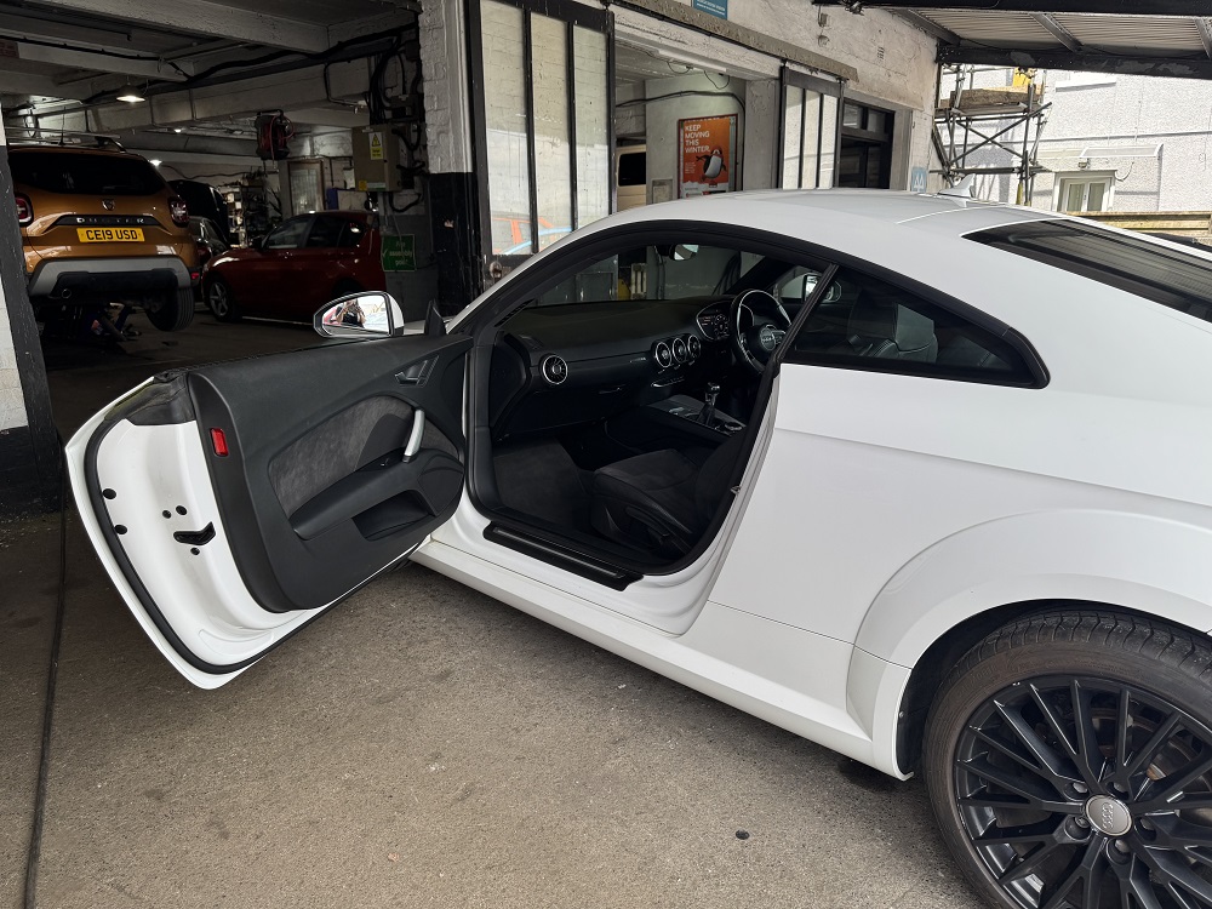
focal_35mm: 24
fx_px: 840
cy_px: 454
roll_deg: +0.6
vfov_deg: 56.8
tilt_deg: -14.3
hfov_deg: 71.6
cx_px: 606
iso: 80
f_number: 1.78
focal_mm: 6.76
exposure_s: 1/621
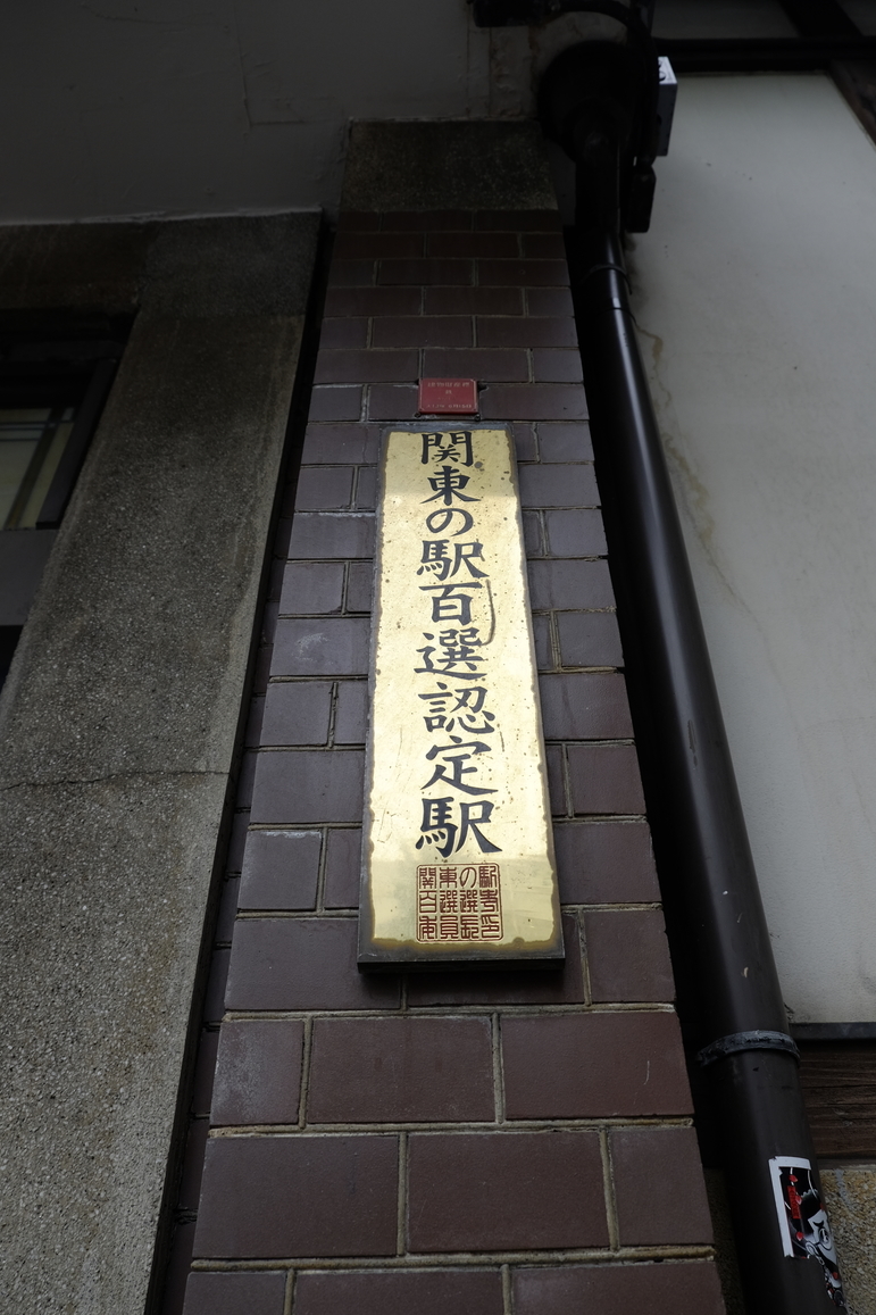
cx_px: 432
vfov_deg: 65.5
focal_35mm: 28
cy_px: 669
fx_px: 1022
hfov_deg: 46.4
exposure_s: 1/100
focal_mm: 18
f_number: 4.5
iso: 250
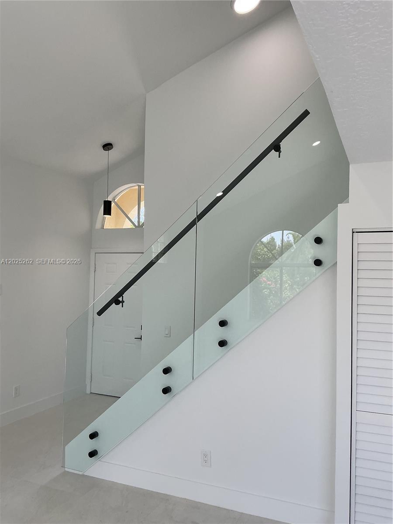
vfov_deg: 61.7
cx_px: 196
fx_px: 439
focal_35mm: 29
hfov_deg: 48.2
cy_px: 262
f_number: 1.8
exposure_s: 1/161
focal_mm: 3
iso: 25
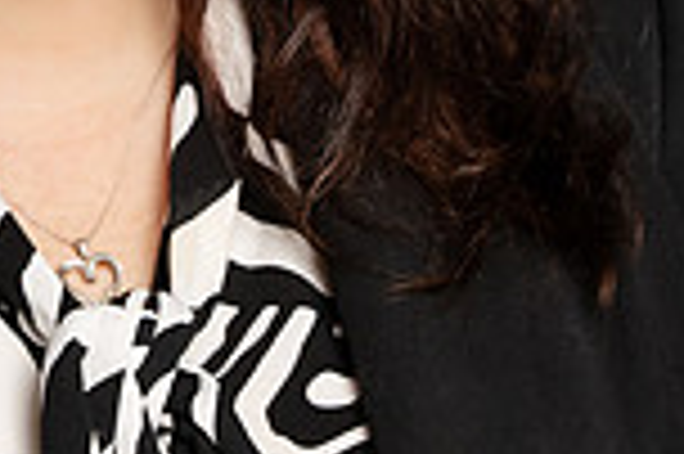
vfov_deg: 2.9
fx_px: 9015
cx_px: 72
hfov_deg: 4.3
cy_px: -163
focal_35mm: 475
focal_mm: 95
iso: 400
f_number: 6.3
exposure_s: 1/200
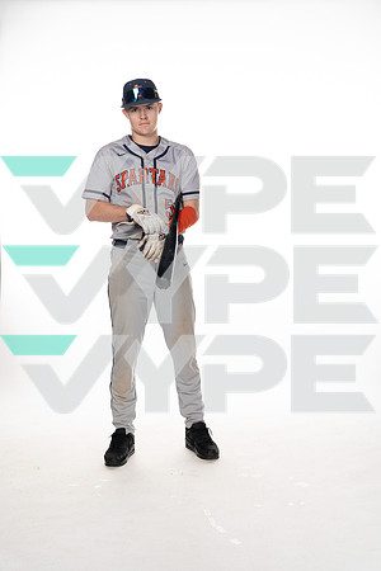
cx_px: 190
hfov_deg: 26.5
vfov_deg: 38.9
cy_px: 286
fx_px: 810
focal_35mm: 51
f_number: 6.3
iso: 400
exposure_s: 1/250
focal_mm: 51
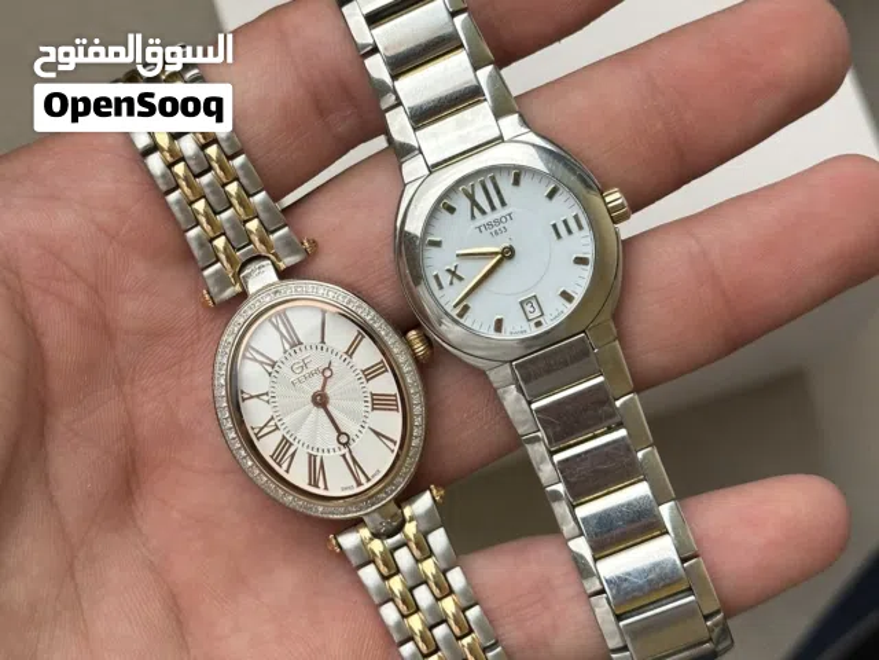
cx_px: 440
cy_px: 330
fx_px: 1219
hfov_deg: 39.7
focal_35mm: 48
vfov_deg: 30.3
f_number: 1.78
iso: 80
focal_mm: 6.86
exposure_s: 1/50
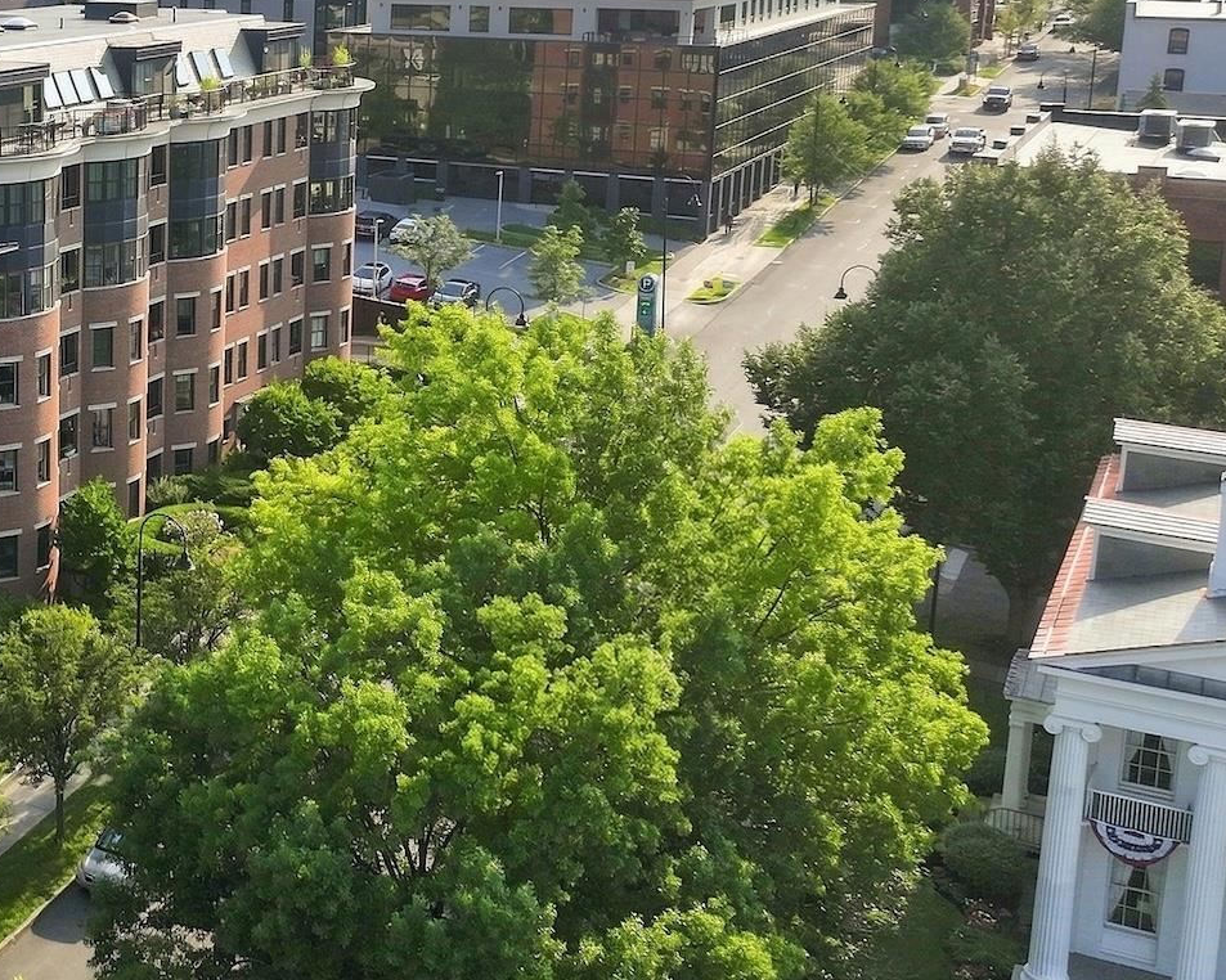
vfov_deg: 28.3
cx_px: -113
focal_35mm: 53
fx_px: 1923
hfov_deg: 31.5
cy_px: 269
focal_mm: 12.3
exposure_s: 1/4000
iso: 310
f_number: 2.8
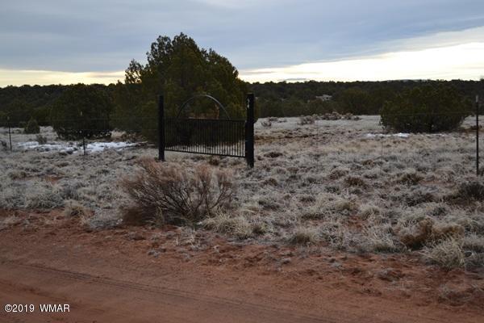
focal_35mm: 52
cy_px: 162
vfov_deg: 25.8
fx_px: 706
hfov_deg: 37.9
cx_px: 242
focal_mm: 35
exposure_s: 1/200
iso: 100
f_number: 5
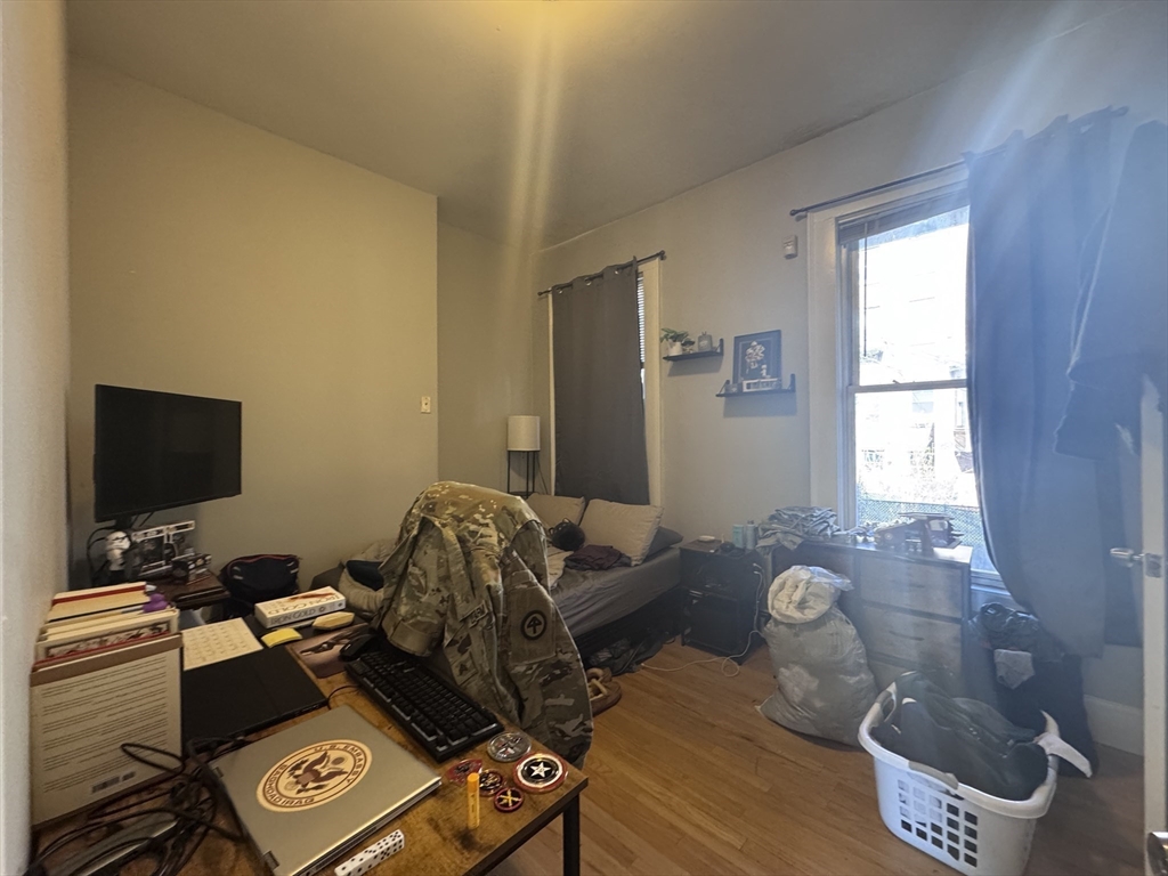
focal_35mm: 14
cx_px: 584
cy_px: 438
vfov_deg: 85.7
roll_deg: +1.9
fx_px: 472
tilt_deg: -0.1
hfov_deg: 102.1
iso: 320
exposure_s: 1/60
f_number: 2.2
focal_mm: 2.22
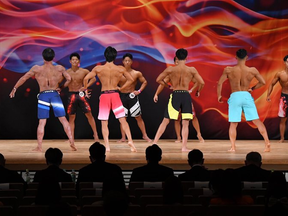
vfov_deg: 10.0
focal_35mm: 149
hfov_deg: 13.3
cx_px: 146
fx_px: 1239
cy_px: 110
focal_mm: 90
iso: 3200
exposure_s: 1/400
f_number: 5.6
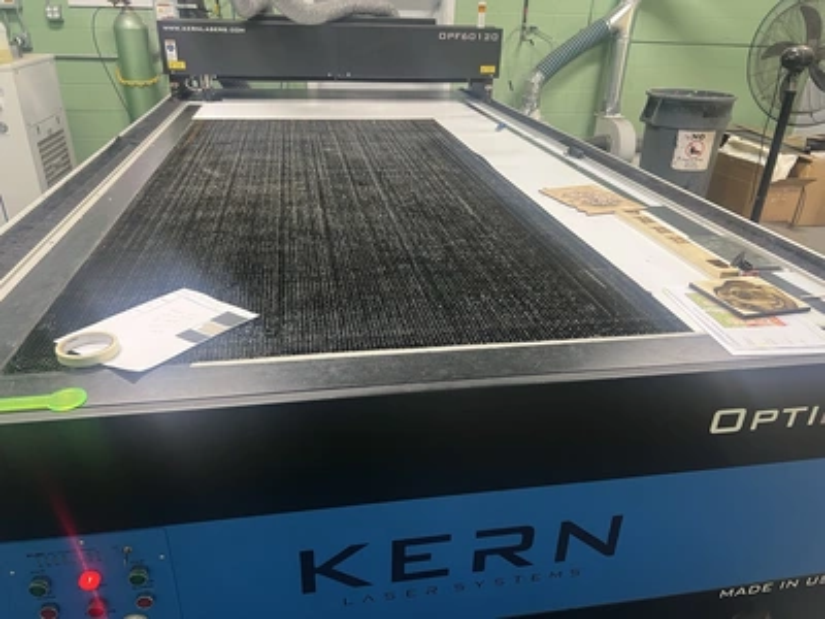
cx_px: 412
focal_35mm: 26
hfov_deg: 67.3
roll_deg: -0.4
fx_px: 620
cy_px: 310
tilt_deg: -26.3
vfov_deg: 53.1
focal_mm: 5.7
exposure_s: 1/60
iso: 200
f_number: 1.5
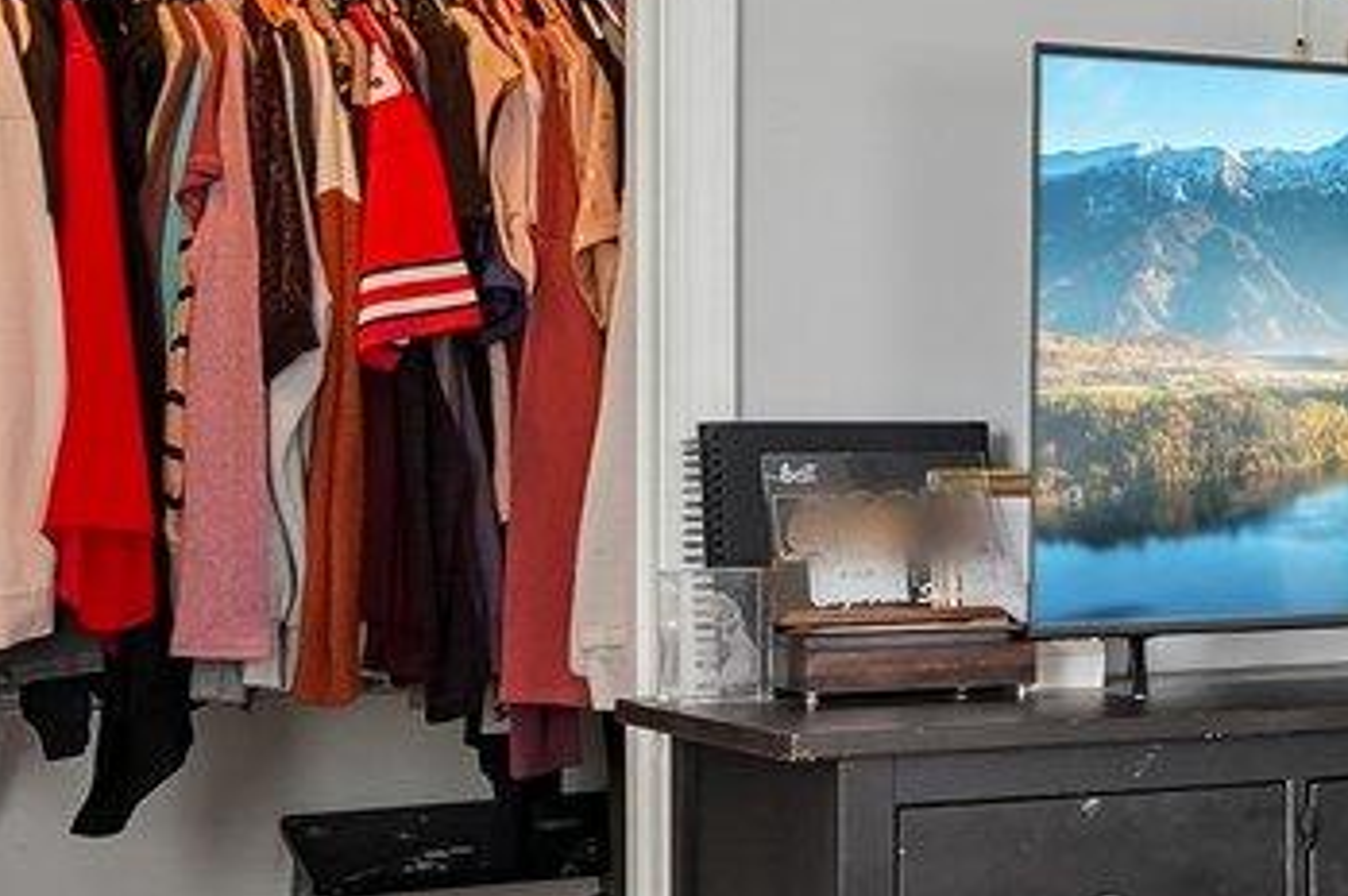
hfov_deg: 17.0
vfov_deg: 14.5
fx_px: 3516
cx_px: 2561
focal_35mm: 94
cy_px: 415
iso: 400
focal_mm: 16
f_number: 8
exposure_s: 1/15
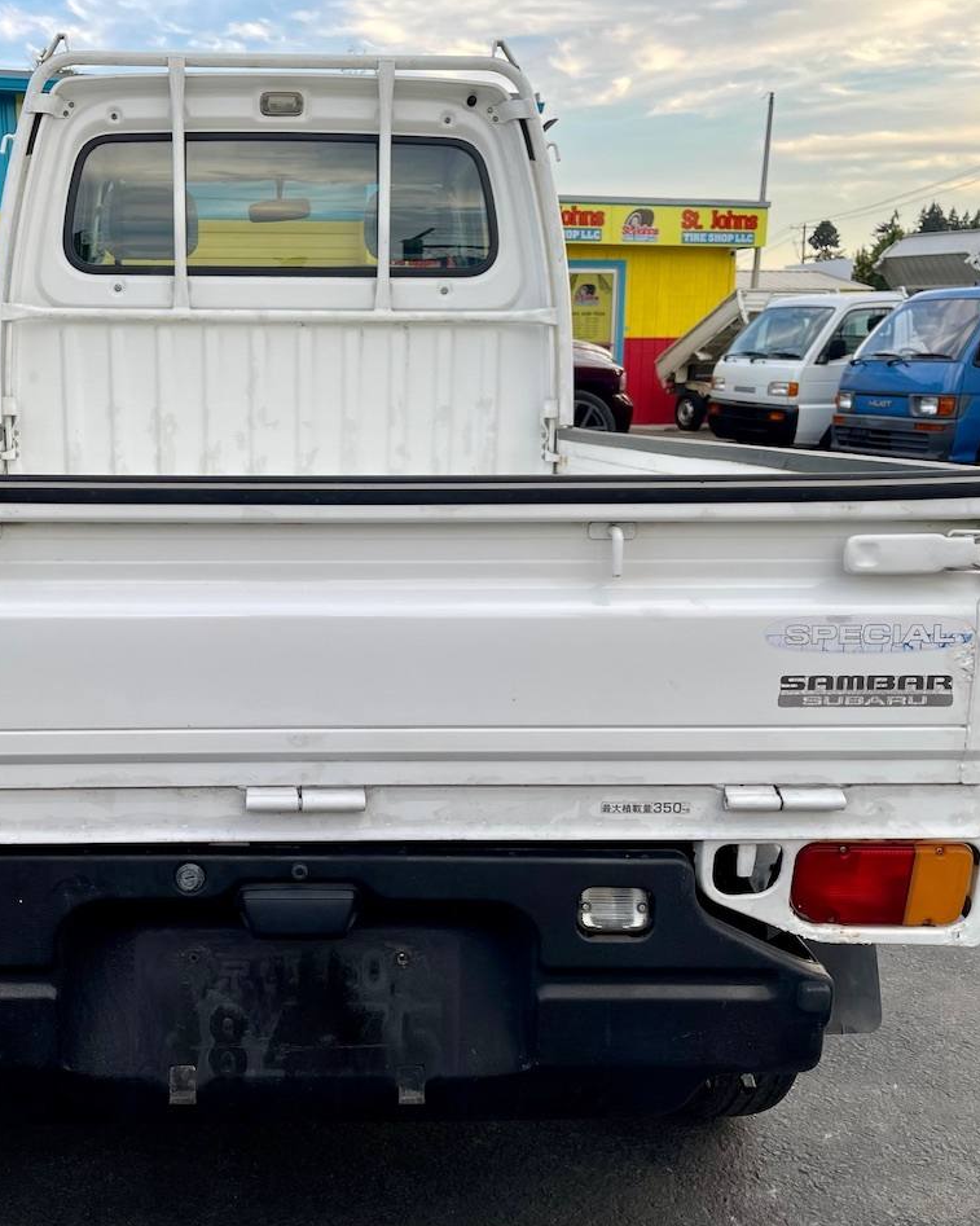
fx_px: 1197
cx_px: 302
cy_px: 616
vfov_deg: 54.2
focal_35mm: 33
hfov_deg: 43.7
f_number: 1.6
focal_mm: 5.1
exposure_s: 1/311
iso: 32
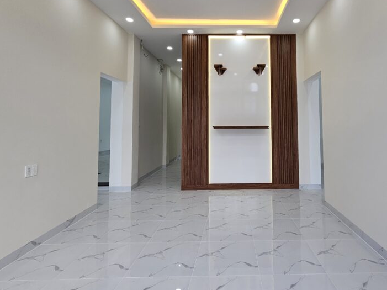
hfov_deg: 83.4
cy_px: 107
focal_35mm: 19
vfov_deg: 67.5
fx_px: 212
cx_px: 237
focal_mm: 2.2
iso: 50
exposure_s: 1/128
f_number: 2.2
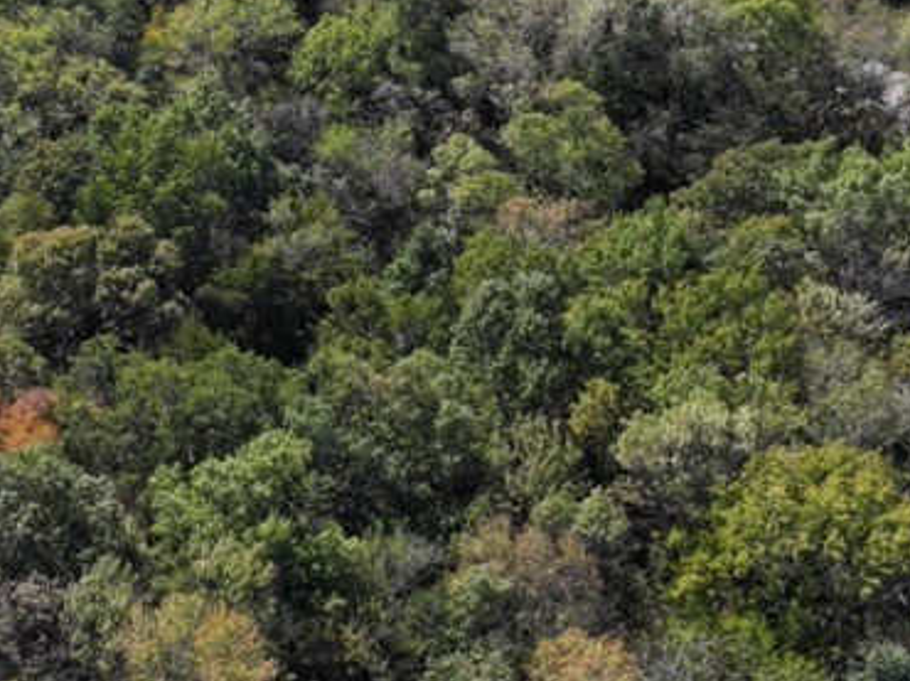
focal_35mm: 83
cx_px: 135
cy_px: 109
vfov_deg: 17.6
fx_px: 2181
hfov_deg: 23.1
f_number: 2.8
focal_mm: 12.29
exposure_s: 1/2000
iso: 170
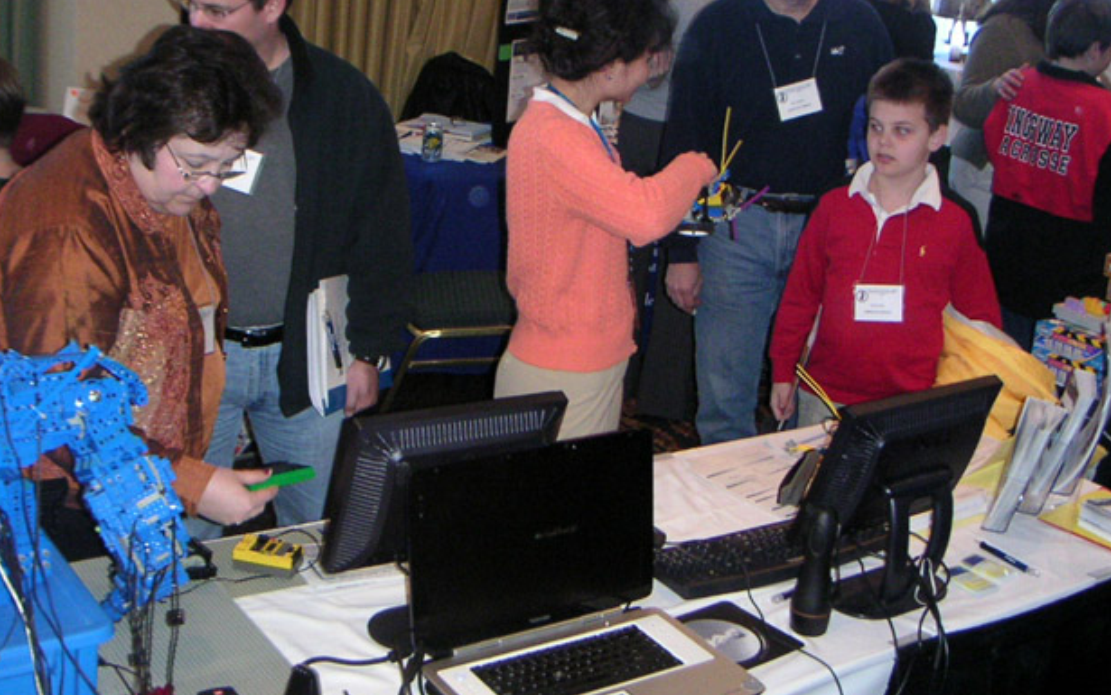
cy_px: 224
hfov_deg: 39.5
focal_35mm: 51
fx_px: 1545
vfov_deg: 25.2
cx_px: 524
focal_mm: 5.7
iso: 160
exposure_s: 1/45
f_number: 2.8
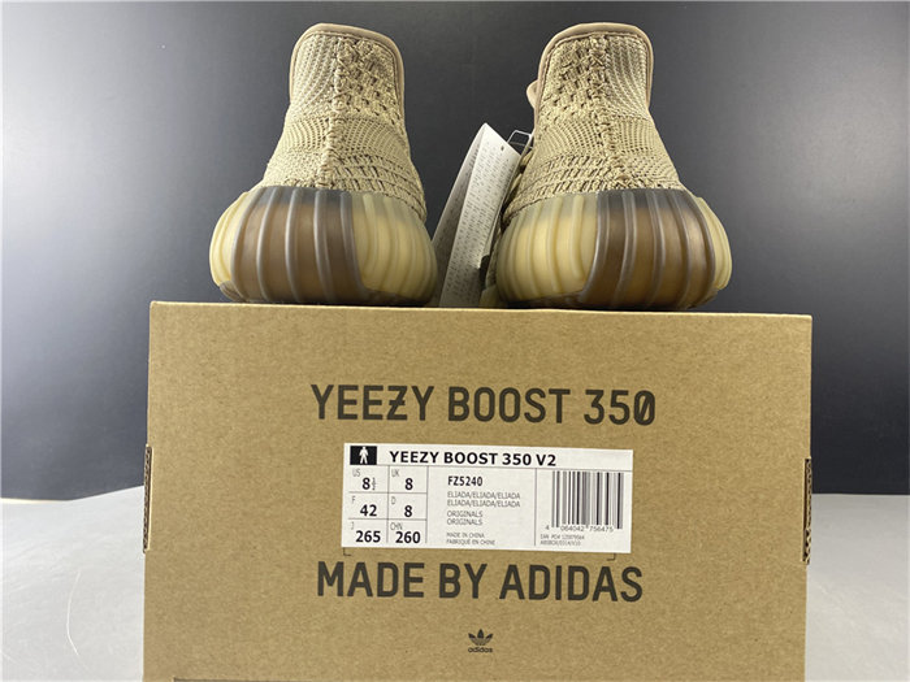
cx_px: 455
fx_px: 683
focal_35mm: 26
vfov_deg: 53.1
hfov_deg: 67.3
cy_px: 341
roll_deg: -0.2
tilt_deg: +1.1
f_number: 1.8
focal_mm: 4.25
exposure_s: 1/50
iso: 100
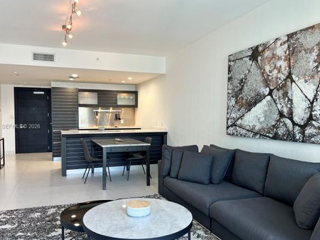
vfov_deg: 48.2
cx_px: 149
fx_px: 268
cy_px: 127
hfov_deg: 61.6
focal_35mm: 29
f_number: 1.5
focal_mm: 5.7
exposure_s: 1/120
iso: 80
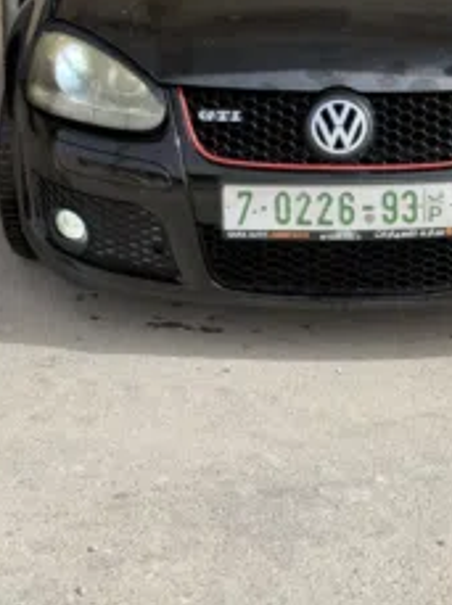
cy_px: 79
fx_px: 1467
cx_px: 346
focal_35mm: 84
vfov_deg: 22.8
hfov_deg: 17.4
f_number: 1.78
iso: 100
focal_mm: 6.76
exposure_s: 1/2976
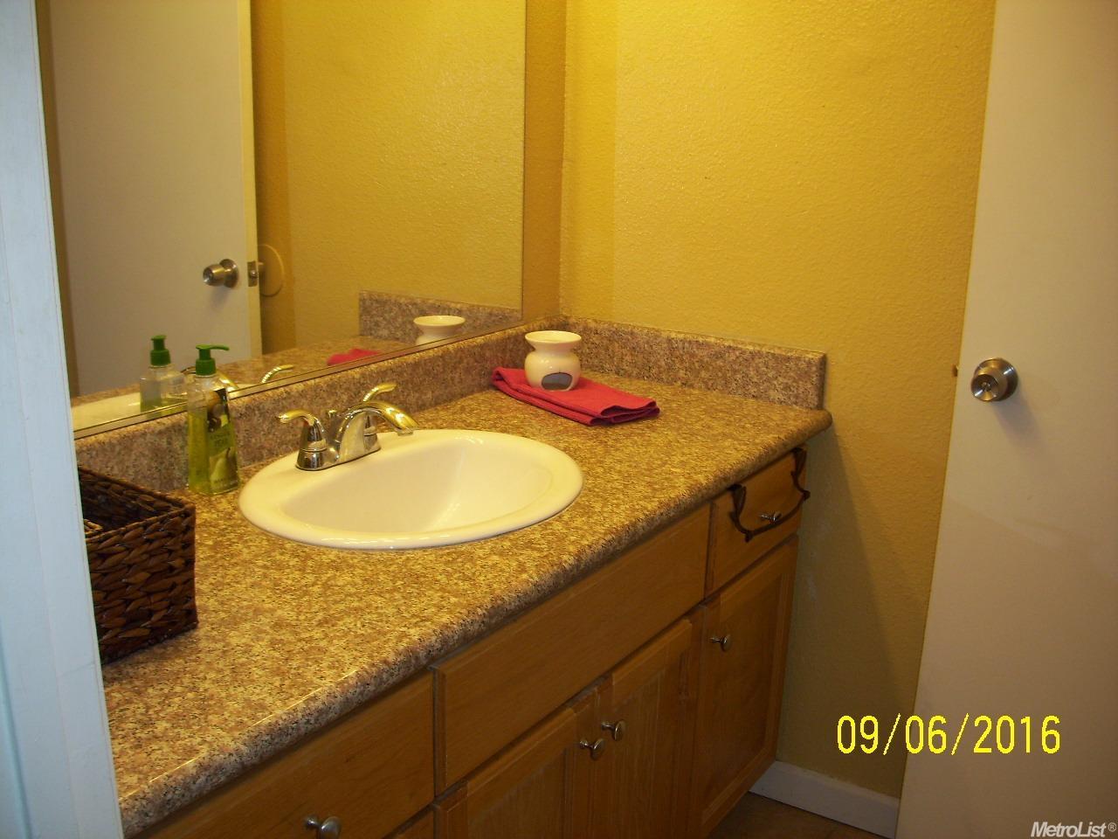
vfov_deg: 41.8
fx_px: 1098
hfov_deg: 54.0
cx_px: 559
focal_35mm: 34
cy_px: 420
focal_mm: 5.7
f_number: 2.9
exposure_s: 1/40
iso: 80
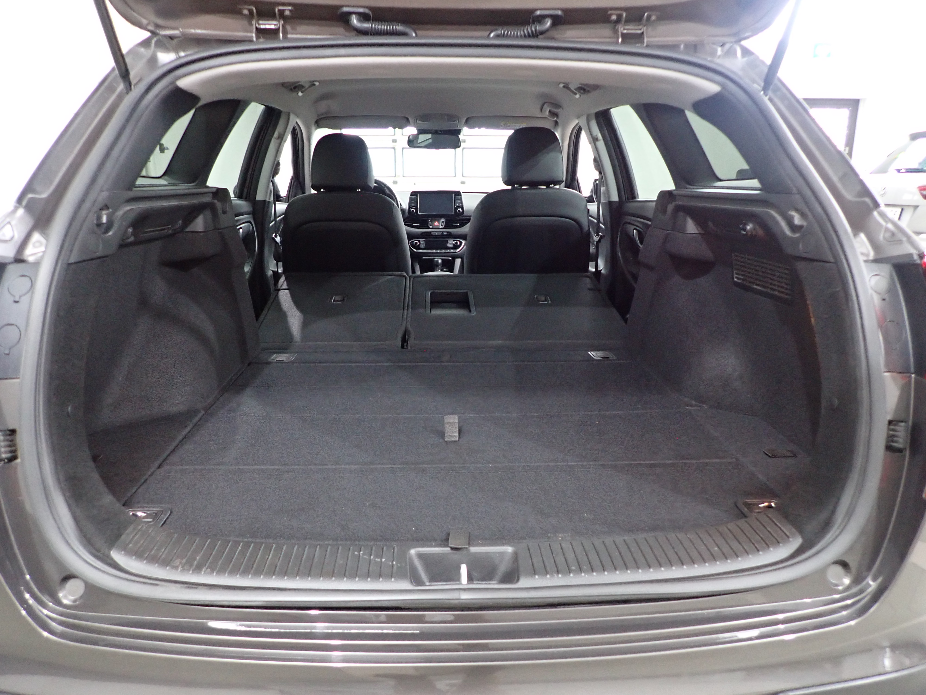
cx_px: 463
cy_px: 348
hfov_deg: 69.4
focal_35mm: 25
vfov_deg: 54.9
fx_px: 669
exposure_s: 1/30
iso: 500
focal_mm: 4.5
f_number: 2
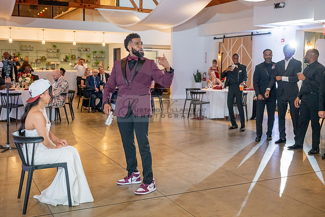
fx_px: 379
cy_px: 108
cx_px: 162
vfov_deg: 31.9
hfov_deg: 46.4
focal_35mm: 42
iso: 3200
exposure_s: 1/200
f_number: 4
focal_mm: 42
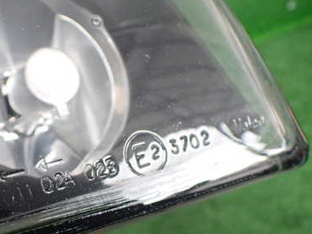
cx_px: 92
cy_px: 164
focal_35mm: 48
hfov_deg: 39.0
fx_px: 432
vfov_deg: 29.9
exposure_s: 1/125
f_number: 2.3
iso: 500
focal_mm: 5.4
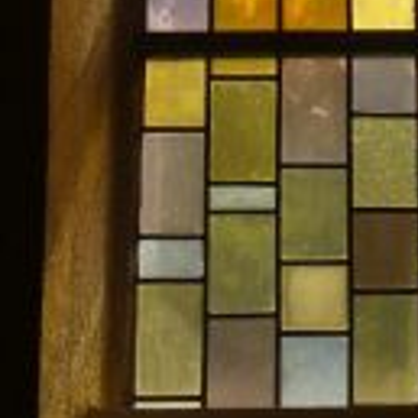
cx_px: 426
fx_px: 4303
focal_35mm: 315
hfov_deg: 5.5
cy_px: -58
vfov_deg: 5.5
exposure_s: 1/100
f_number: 5.4
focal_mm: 16.51
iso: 100
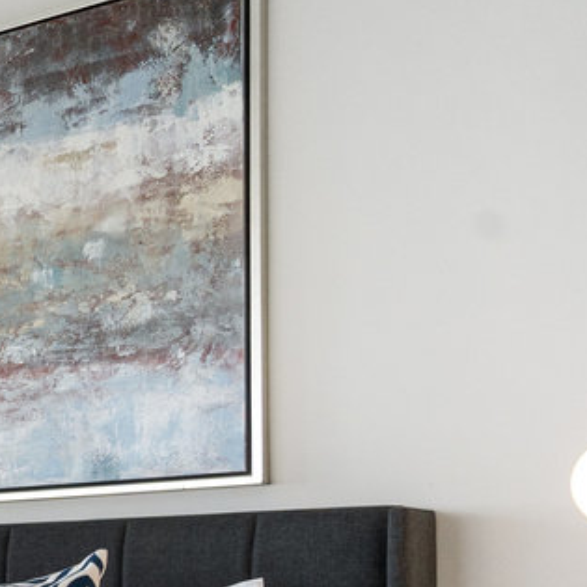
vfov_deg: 19.8
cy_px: 649
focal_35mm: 84
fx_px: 1606
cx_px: -965
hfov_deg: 13.0
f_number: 9
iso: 400
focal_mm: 15.5
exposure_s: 1/40
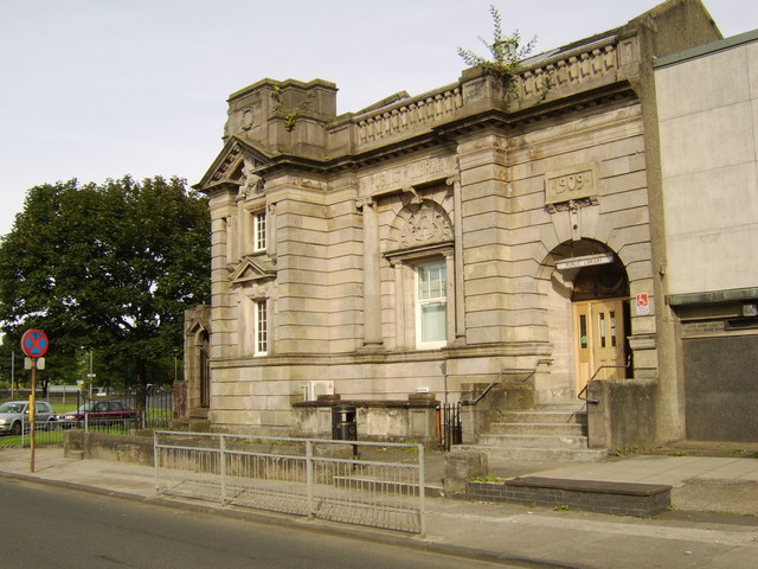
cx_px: 379
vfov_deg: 45.4
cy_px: 284
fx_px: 679
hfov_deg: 58.4
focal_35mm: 31
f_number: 6.7
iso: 71
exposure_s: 1/250
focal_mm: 8.13
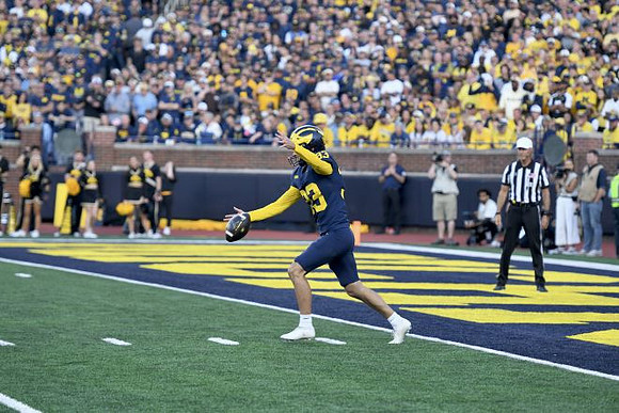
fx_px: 2889
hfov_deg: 12.2
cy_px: 206
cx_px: 310
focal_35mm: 168
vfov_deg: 8.2
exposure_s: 1/1000
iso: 800
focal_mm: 140
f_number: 2.8
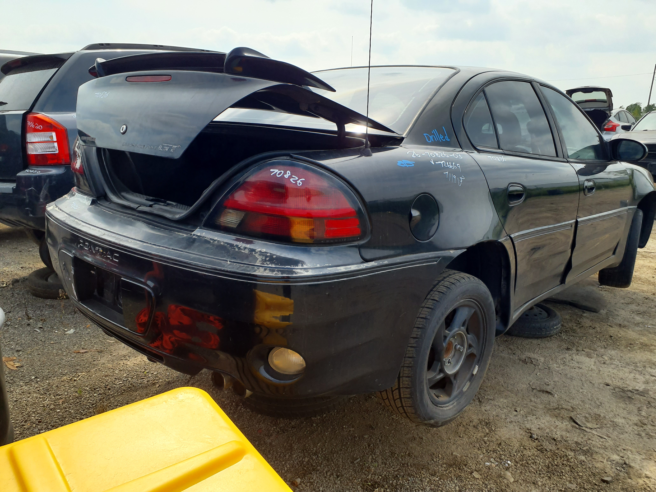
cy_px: 246
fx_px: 512
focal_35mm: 27
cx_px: 328
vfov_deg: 51.4
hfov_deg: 65.3
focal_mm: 3.58
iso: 40
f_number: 1.9
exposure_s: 1/858
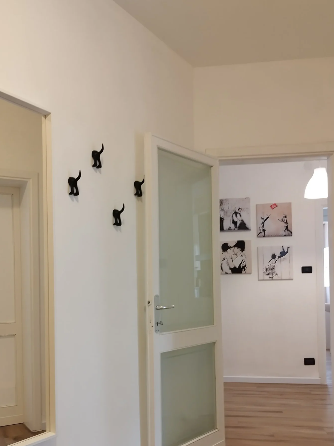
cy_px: 281
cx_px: 139
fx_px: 463
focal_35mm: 36
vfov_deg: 50.8
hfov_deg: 39.5
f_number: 1.89
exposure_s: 1/40
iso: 250
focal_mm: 5.95
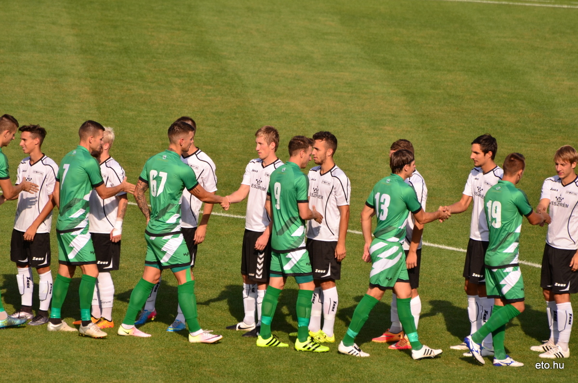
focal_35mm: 450
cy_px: 192
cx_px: 289
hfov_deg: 4.6
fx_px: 7211
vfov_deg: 3.0
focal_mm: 300
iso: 200
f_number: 5.6
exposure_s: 1/1000
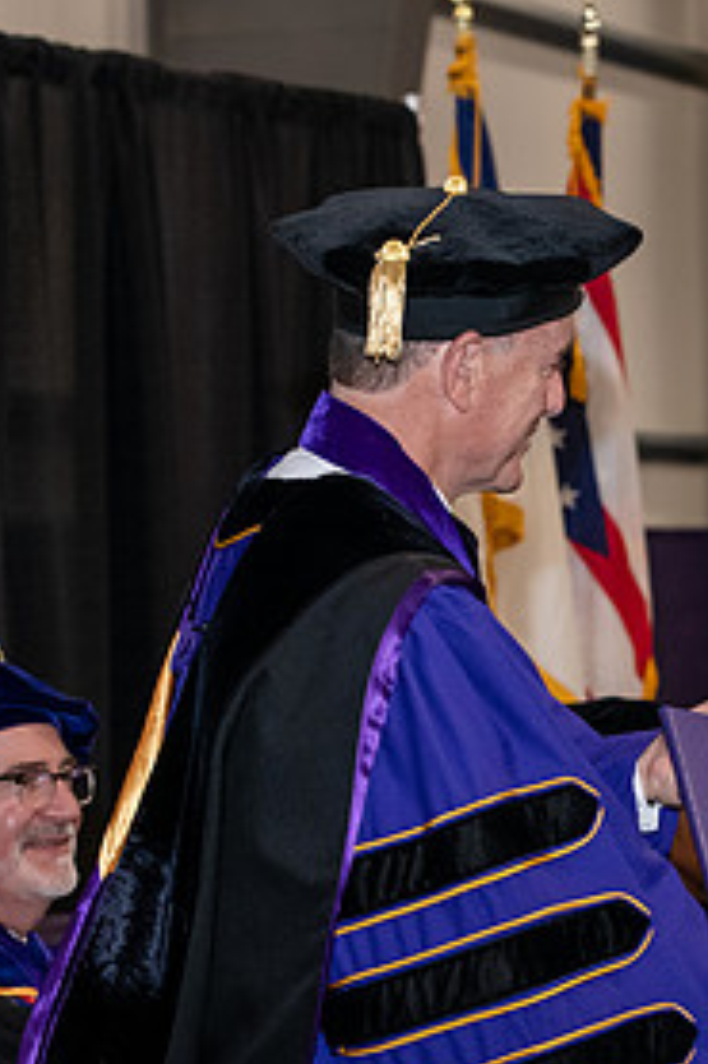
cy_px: 702
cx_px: 781
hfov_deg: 8.1
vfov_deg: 12.3
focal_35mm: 167
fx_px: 4932
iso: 2500
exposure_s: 1/200
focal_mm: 80
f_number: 5.6
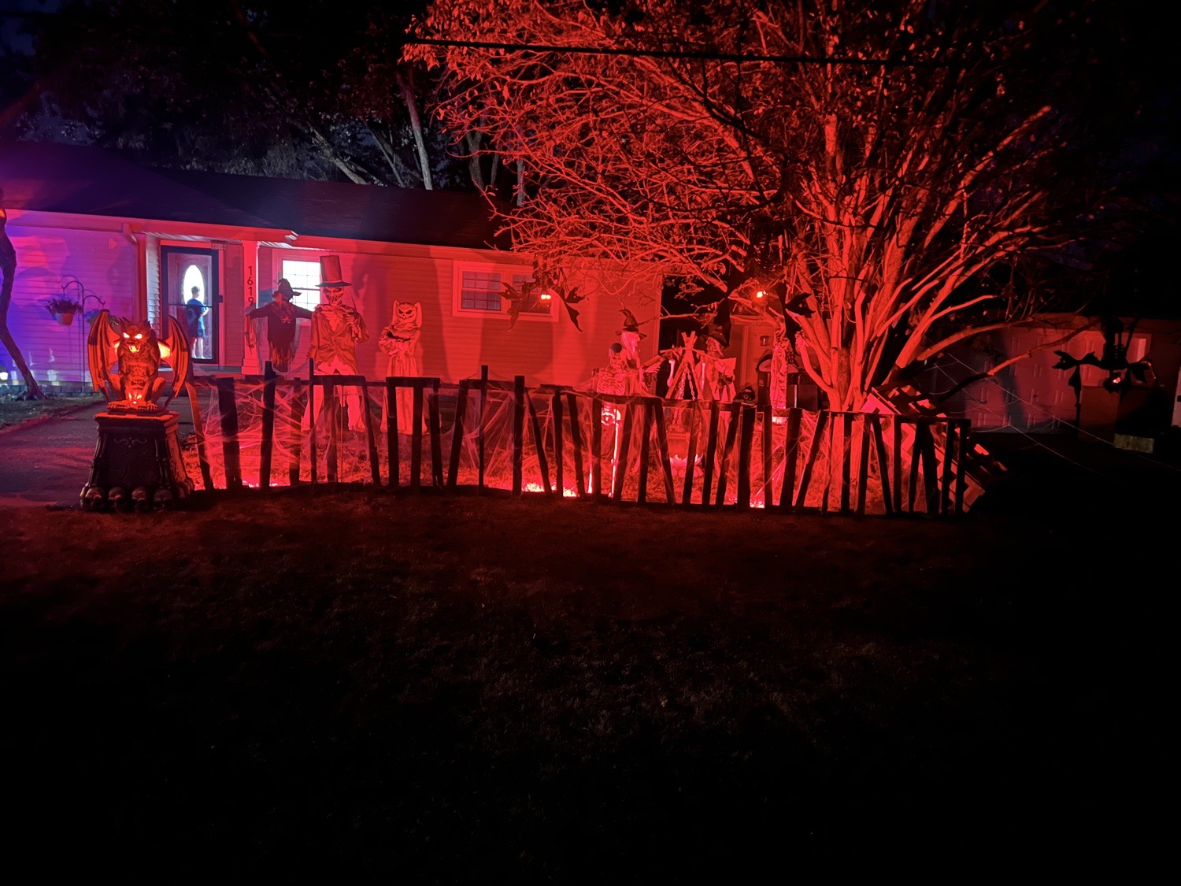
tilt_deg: -7.5
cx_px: 590
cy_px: 443
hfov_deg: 67.3
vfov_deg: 53.1
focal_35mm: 26
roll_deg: -2.4
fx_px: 887
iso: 1250
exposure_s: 1/2
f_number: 1.5
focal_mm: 5.7
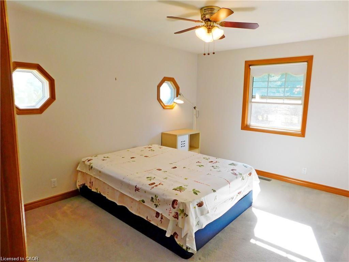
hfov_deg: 73.9
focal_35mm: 23
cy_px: 131
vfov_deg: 58.9
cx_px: 174
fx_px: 232
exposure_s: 1/100
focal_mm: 4
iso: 125
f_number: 3
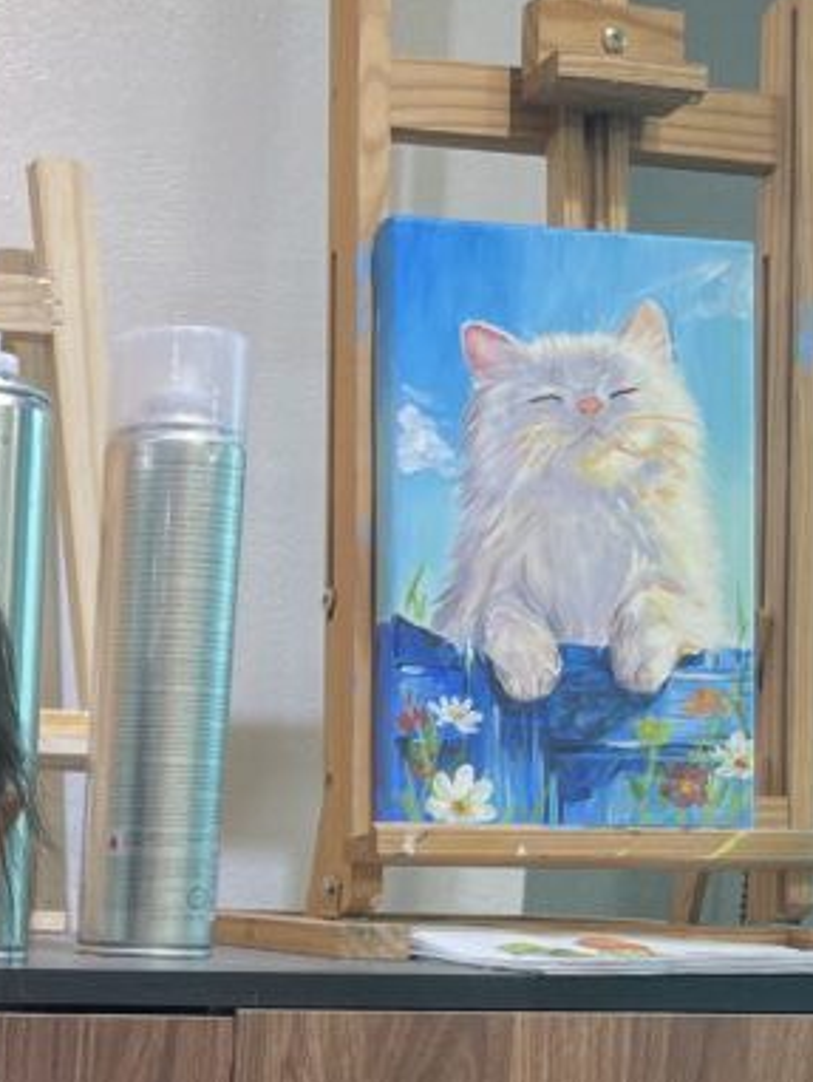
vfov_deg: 26.5
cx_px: -156
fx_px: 2127
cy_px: 1158
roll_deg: -2.4
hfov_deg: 20.3
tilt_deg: -7.5
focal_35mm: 68
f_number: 1.6
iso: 80
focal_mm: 4.2
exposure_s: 1/100
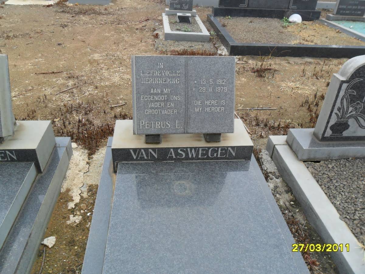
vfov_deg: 51.4
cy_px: 137
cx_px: 182
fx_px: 285
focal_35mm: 27
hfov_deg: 65.3
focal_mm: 4.9
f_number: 3.5
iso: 100
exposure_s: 1/180
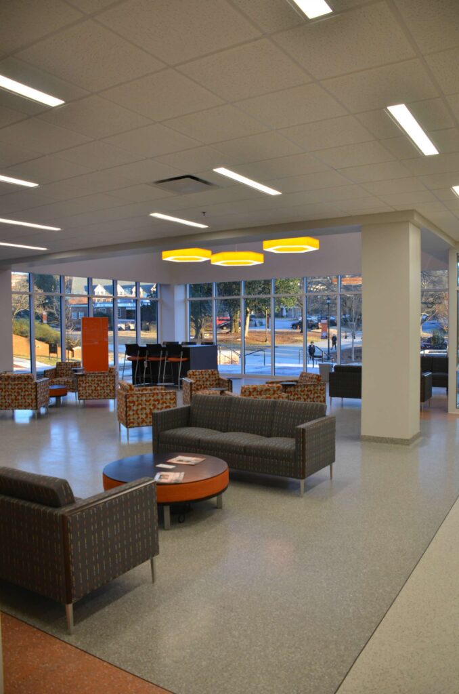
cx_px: 230
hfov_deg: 47.7
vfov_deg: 67.5
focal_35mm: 27
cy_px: 347
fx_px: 519
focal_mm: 18
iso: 400
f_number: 4.5
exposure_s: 1/80
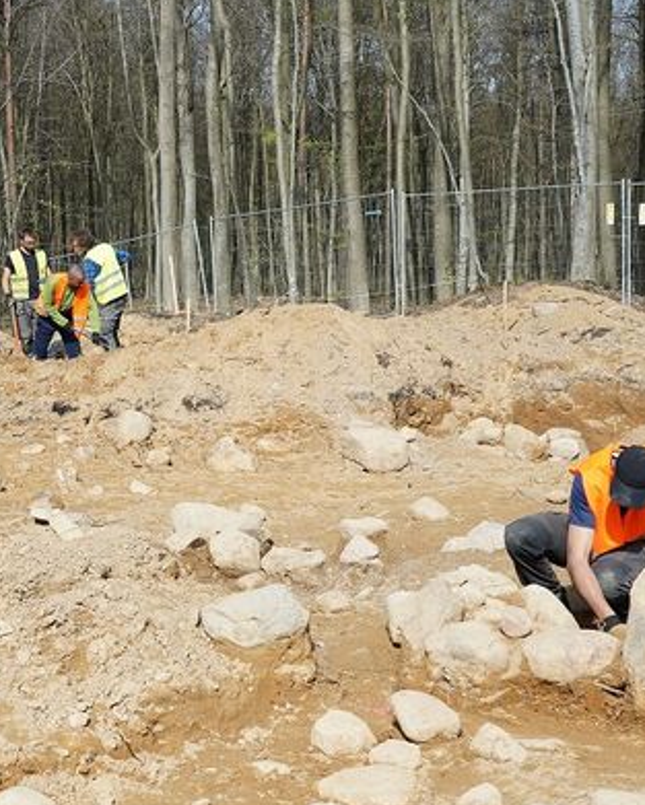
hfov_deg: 22.5
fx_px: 1574
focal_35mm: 66
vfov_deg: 28.6
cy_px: 512
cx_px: 56
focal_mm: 32
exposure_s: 1/250
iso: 100
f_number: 6.3
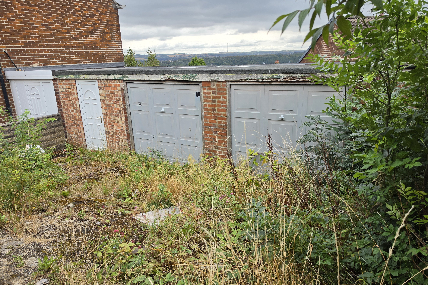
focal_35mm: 24
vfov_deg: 53.1
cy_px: 145
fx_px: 285
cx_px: 214
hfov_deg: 73.7
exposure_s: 1/3436
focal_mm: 6.5
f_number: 1.4
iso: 64
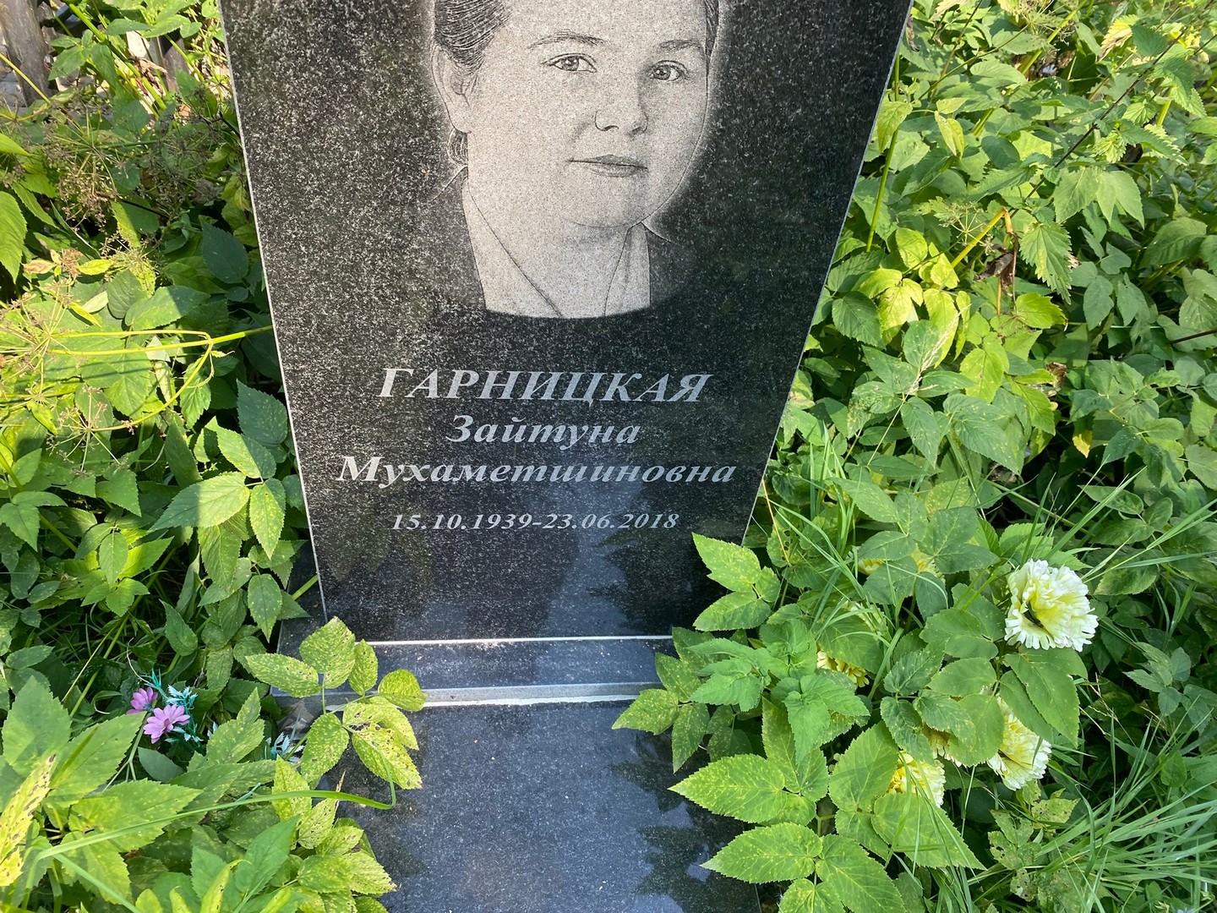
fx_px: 914
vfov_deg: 53.1
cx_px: 608
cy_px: 456
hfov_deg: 67.3
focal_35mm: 26
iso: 32
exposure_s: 1/203
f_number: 1.8
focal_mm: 4.25
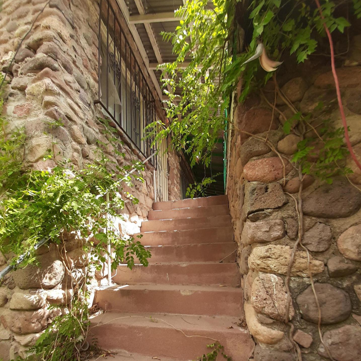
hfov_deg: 87.4
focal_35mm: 16
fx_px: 189
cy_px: 243
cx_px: 173
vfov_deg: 84.1
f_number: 2.2
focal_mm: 1.42
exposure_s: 1/243
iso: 40
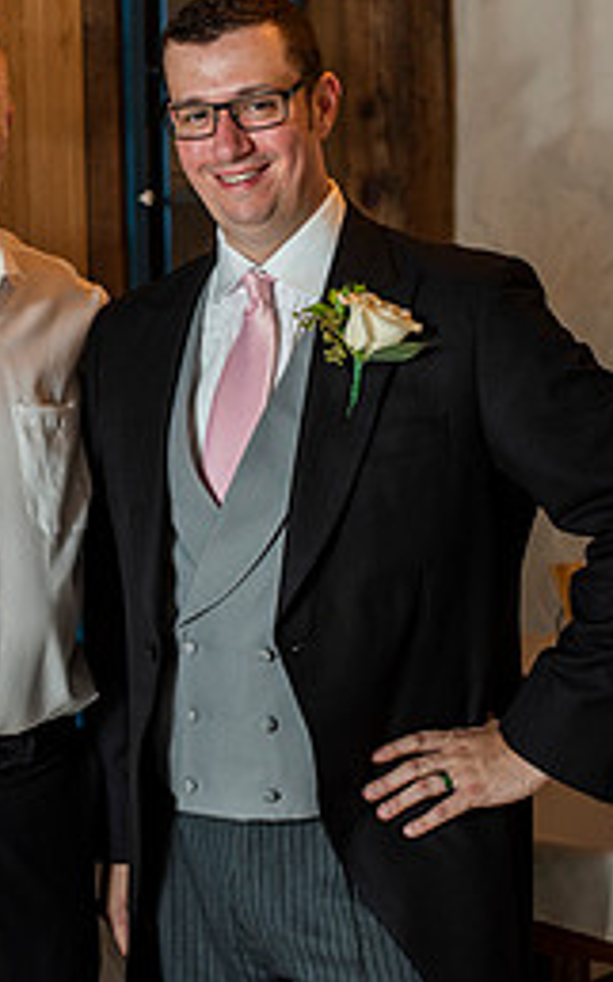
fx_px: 2382
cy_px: 350
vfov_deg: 23.2
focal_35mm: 89
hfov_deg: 14.5
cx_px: 69
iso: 500
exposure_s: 1/80
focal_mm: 50
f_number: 3.5
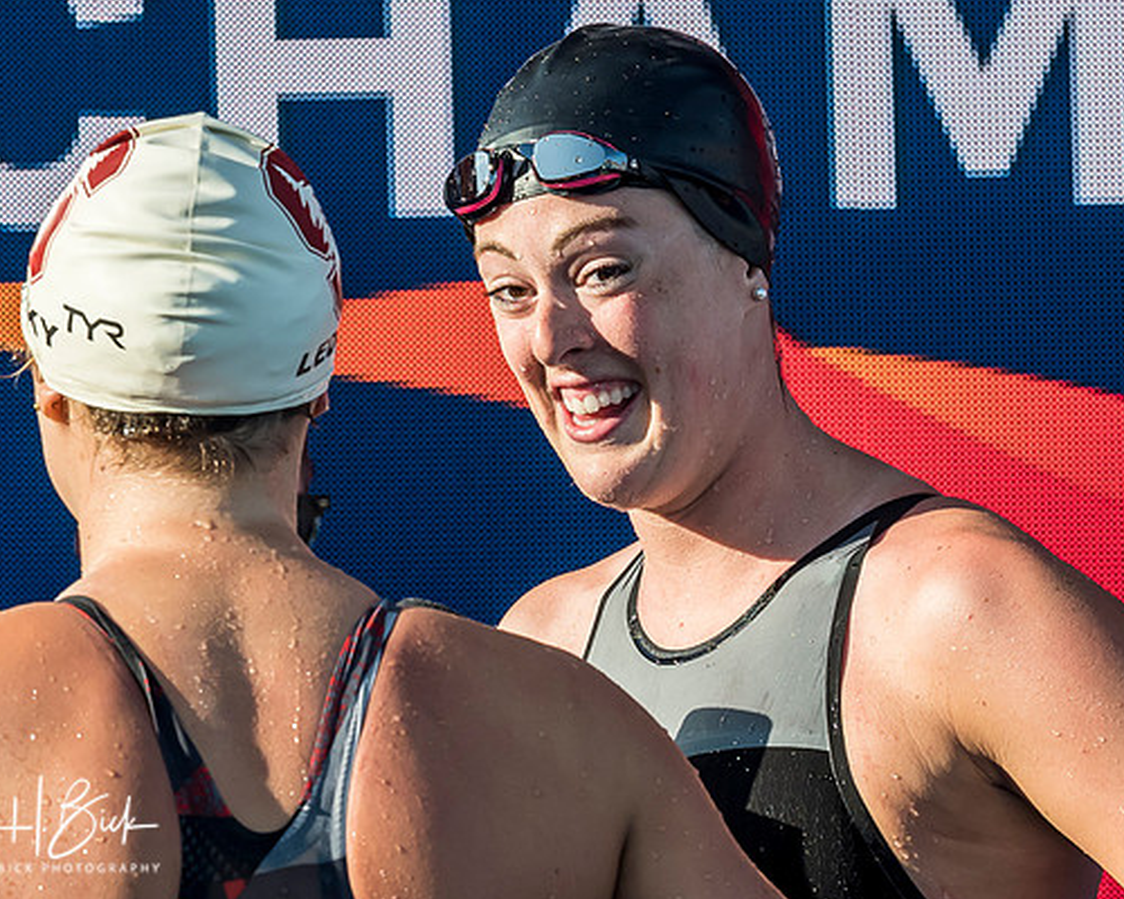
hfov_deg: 3.8
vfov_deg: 3.0
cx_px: 607
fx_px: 16966
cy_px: 289
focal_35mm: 510
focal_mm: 130
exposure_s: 1/1000
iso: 400
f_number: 5.6
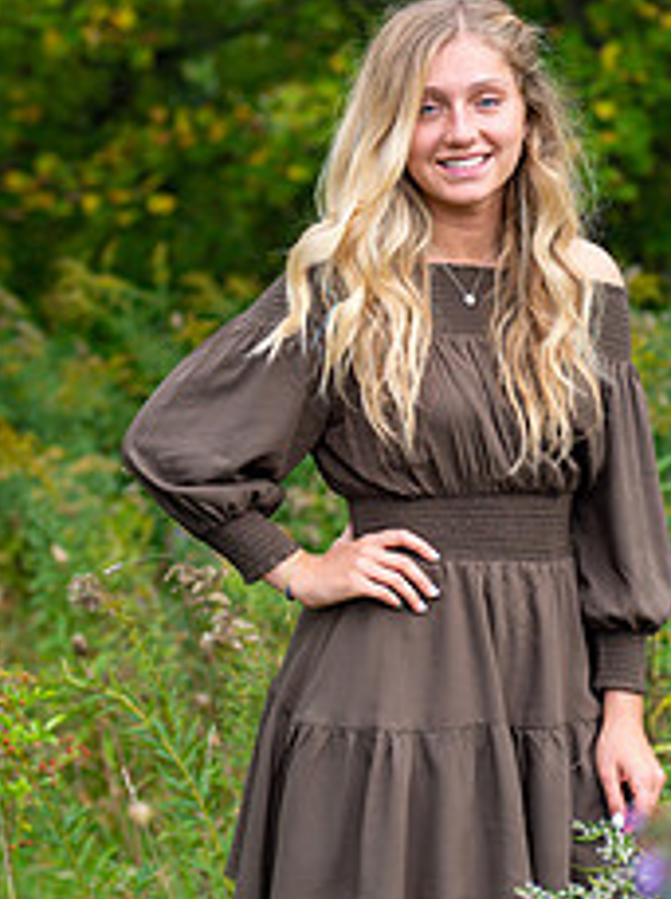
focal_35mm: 169
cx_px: 473
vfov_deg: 11.7
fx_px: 4380
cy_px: 502
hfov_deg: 8.8
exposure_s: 1/800
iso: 200
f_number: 2
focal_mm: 43
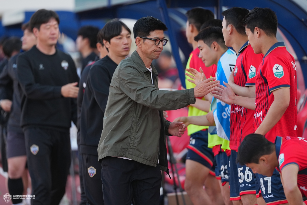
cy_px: 102
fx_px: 2558
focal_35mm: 300
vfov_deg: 4.6
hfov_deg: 6.9
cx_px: 154
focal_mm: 300
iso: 800
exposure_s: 1/1000
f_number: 2.8
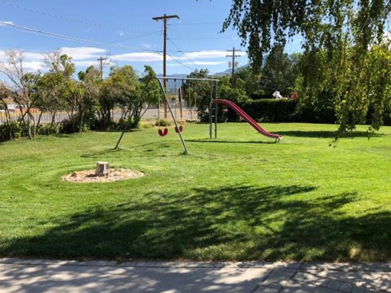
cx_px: 187
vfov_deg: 41.7
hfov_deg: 53.9
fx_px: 384
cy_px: 126
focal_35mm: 34
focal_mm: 3.99
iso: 20
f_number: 1.8
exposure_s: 1/1453
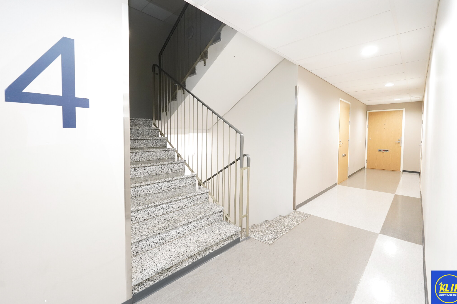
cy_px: 144
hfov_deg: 100.4
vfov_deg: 77.3
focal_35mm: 15
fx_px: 190
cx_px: 222
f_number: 5.6
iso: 5000
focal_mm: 14
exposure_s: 1/30
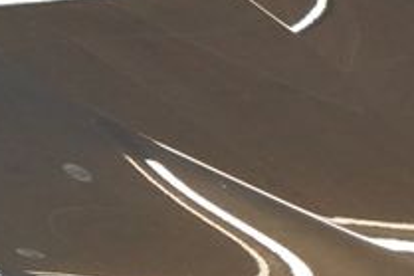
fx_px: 3941
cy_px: 368
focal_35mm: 343
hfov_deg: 6.0
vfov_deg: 4.0
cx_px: 226
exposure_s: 1/160
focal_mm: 70
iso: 6400
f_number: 5.6
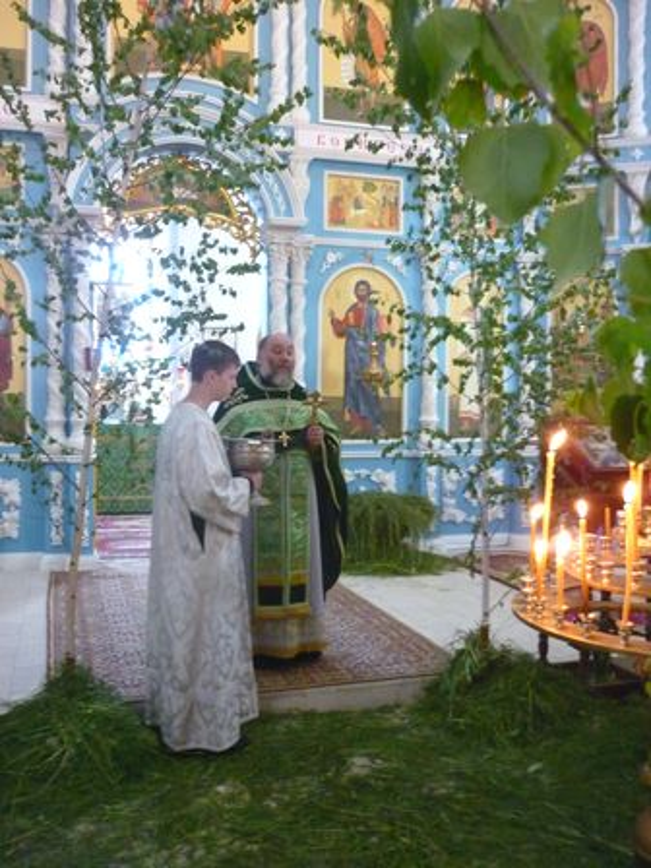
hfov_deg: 42.9
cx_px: 326
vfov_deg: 55.4
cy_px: 434
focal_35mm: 33
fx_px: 827
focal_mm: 5.5
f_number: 2.8
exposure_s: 1/25
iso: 800
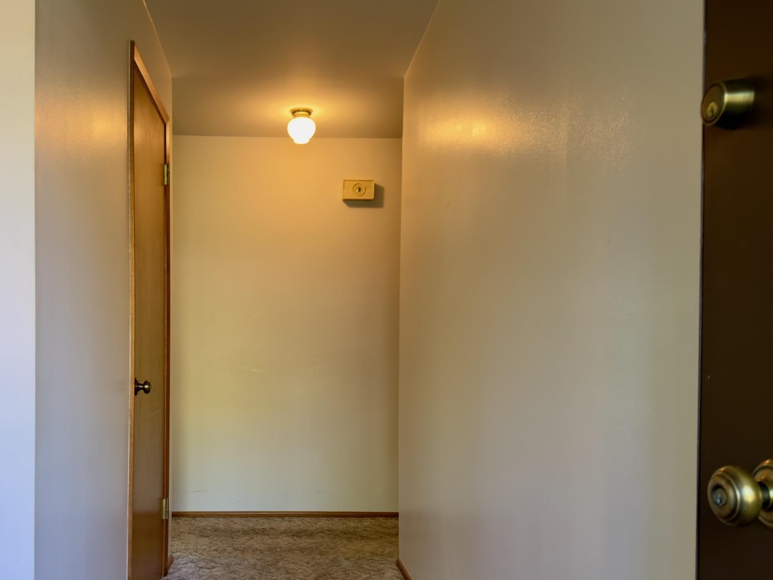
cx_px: 287
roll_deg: +0.1
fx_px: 692
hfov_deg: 57.6
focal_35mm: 31
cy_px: 353
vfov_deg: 45.2
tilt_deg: -0.7
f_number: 1.78
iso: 125
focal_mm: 6.76
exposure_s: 1/60
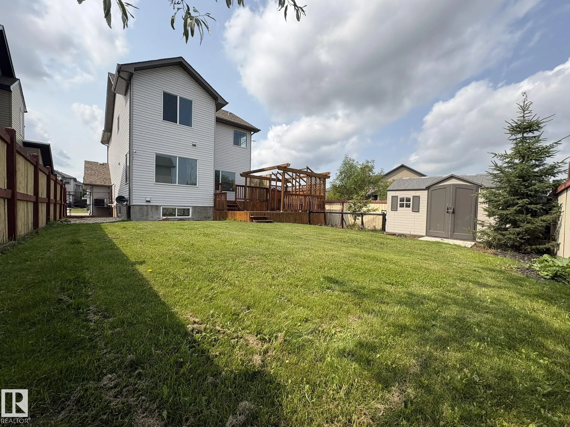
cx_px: 285
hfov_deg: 102.1
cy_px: 214
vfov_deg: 85.7
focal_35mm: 14
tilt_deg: -0.8
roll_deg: -0.6
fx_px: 231
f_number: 2.2
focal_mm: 2.22
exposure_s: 1/1832
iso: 50
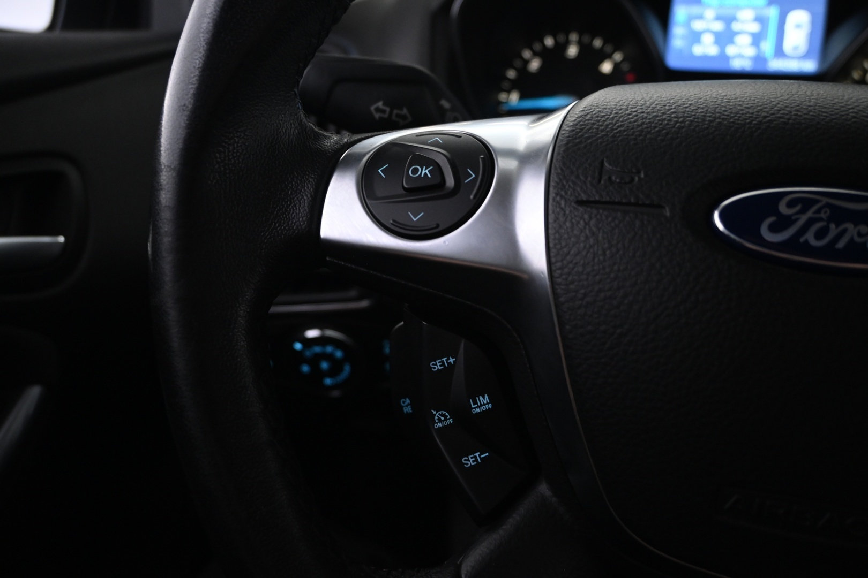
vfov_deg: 42.6
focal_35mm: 31
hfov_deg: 60.7
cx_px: 434
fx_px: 741
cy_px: 289
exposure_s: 1/20
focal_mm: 20.5
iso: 1600
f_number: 3.8
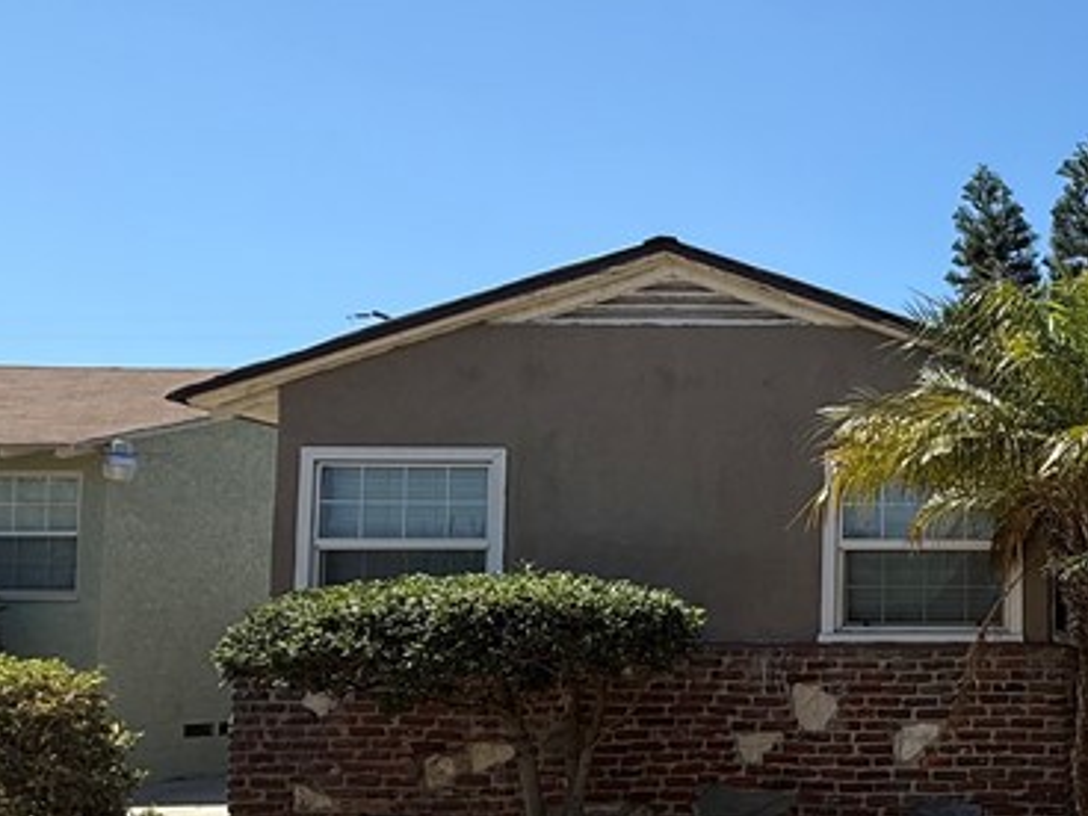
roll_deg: +0.6
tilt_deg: +3.3
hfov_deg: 37.8
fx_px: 1226
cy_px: 603
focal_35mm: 39
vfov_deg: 36.1
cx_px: 1259
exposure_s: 1/985
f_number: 2.2
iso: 50
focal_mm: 2.22
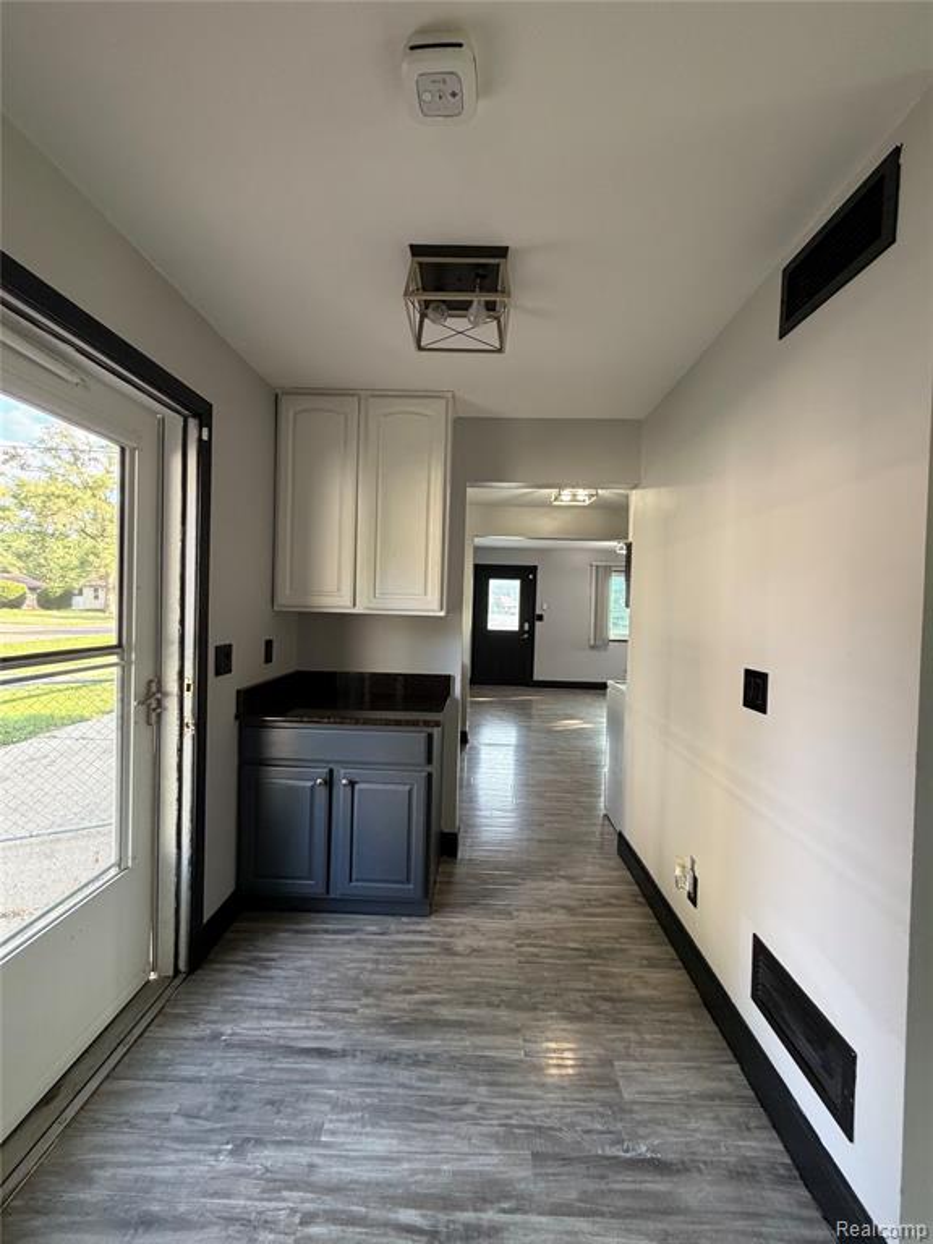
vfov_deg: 102.1
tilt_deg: -1.5
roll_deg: -1.7
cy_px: 622
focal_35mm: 14
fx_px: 503
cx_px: 466
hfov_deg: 85.7
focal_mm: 2.22
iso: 250
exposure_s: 1/60
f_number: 2.2
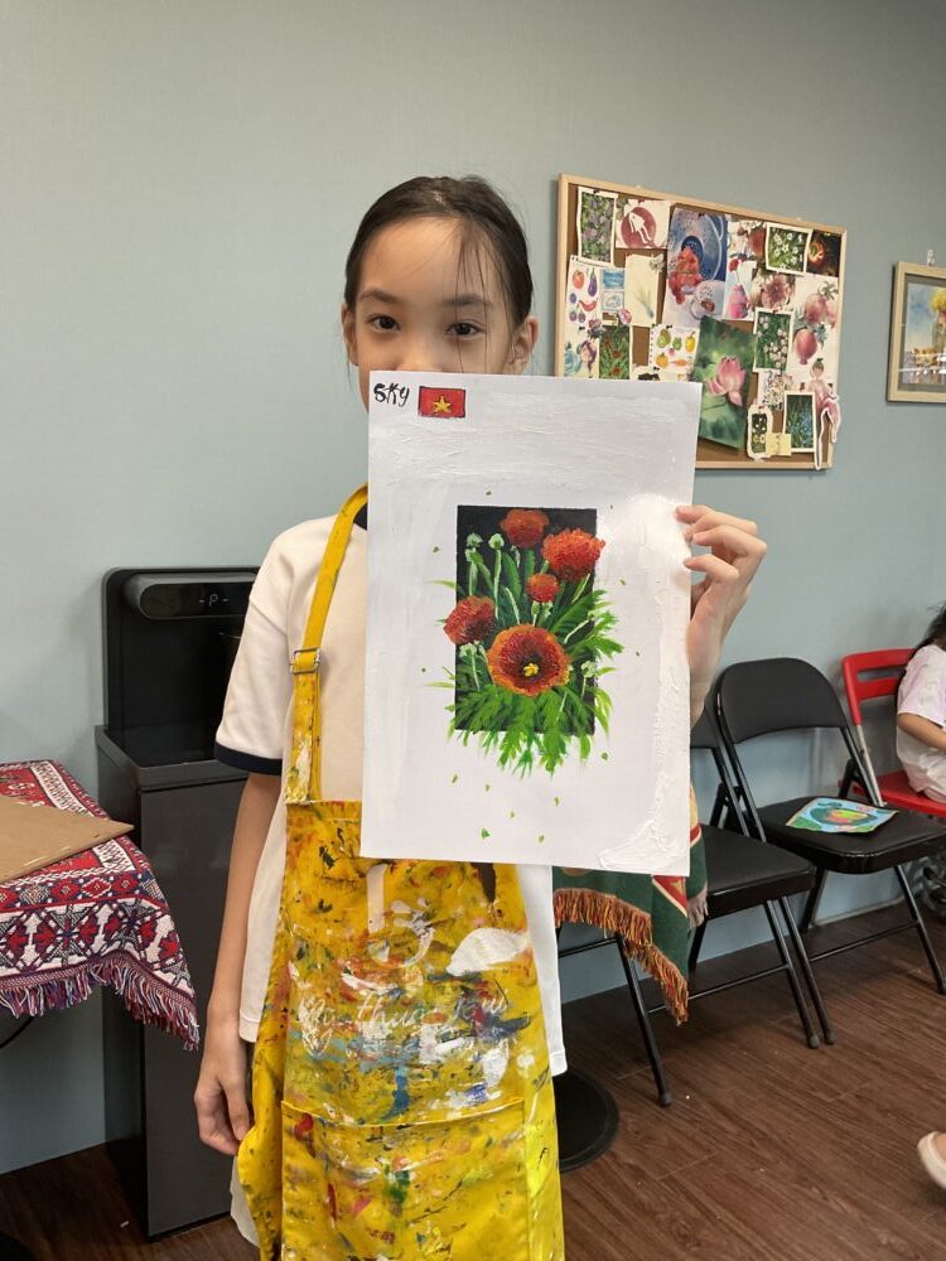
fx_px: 1057
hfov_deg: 48.2
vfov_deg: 61.7
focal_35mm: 29
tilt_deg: -9.3
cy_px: 630
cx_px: 473
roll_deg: -2.1
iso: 50
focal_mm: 3
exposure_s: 1/100
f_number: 1.8
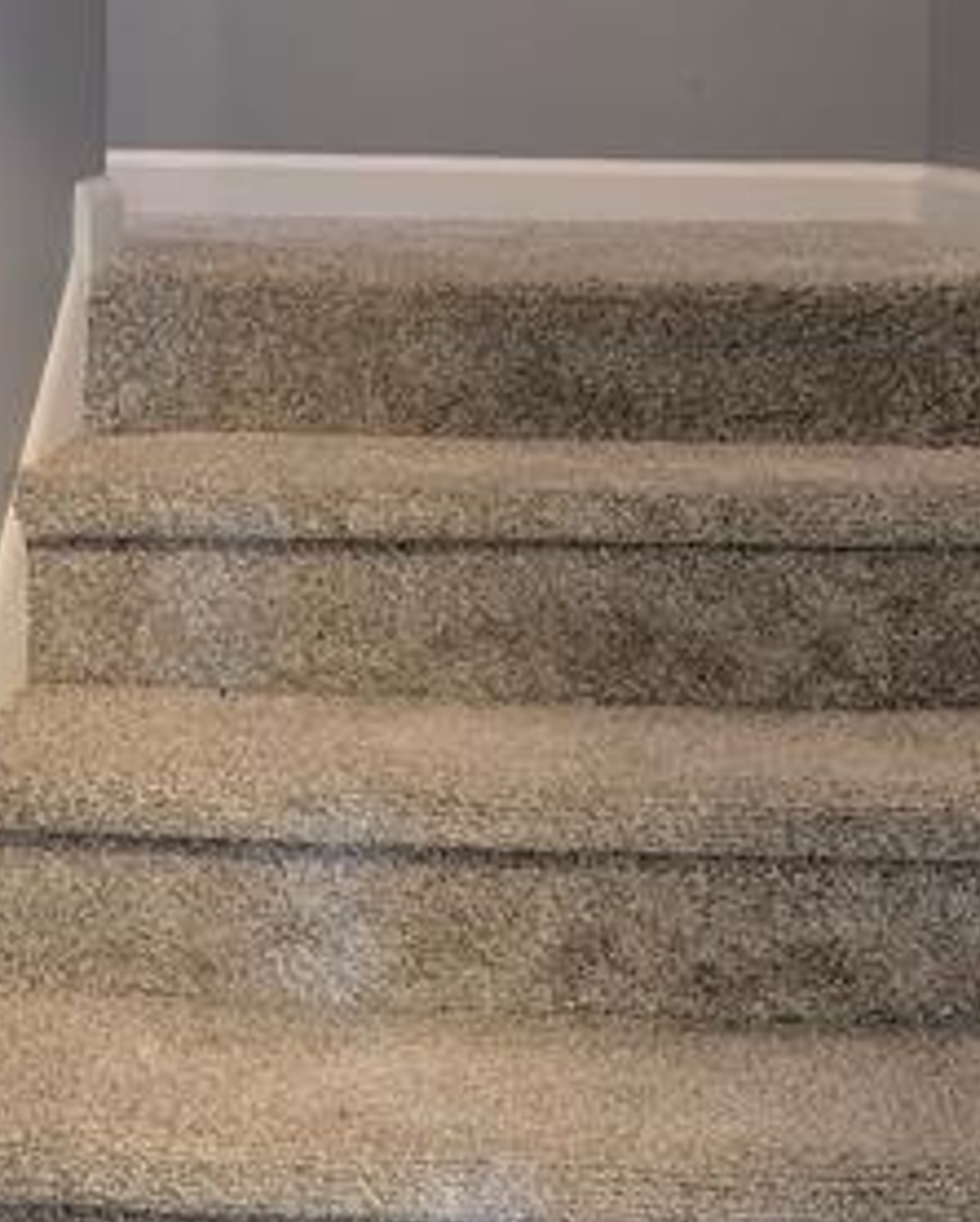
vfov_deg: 28.1
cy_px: 141
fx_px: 2354
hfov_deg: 23.5
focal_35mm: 65
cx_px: 574
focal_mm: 6.9
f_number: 1.68
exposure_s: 1/24
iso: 124
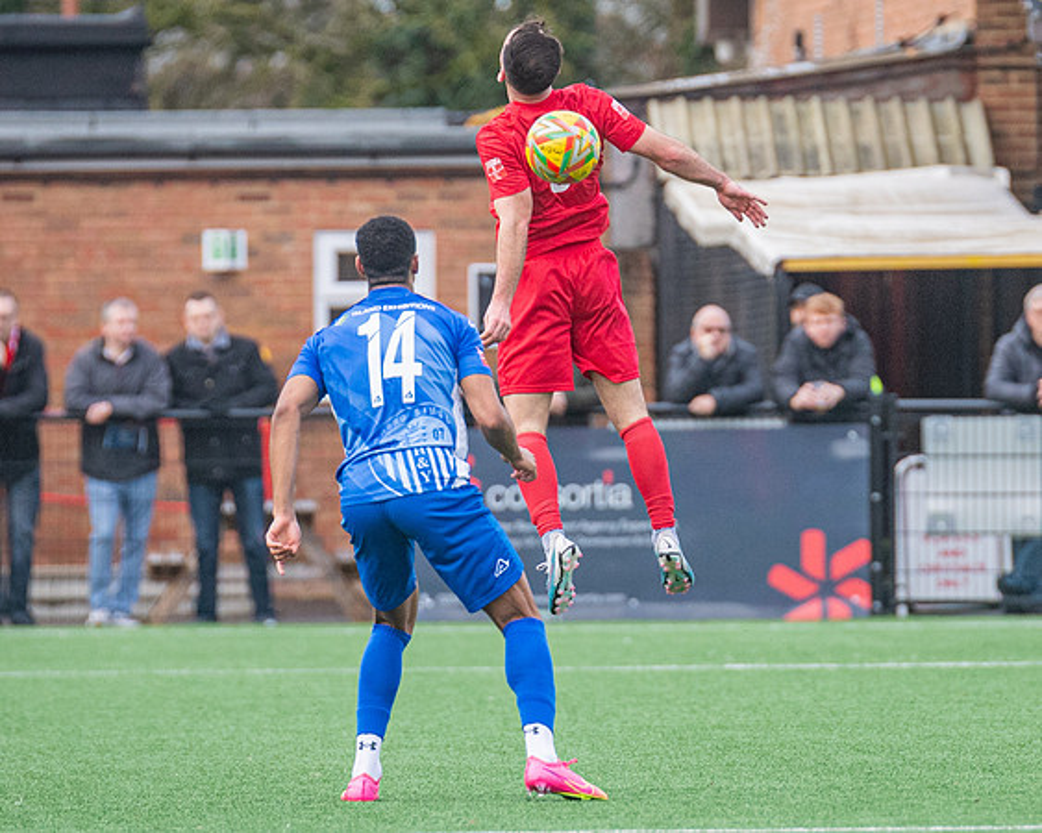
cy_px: 321
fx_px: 20924
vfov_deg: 2.3
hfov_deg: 2.9
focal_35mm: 679
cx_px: 781
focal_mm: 300
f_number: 4
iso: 1600
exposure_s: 1/1250
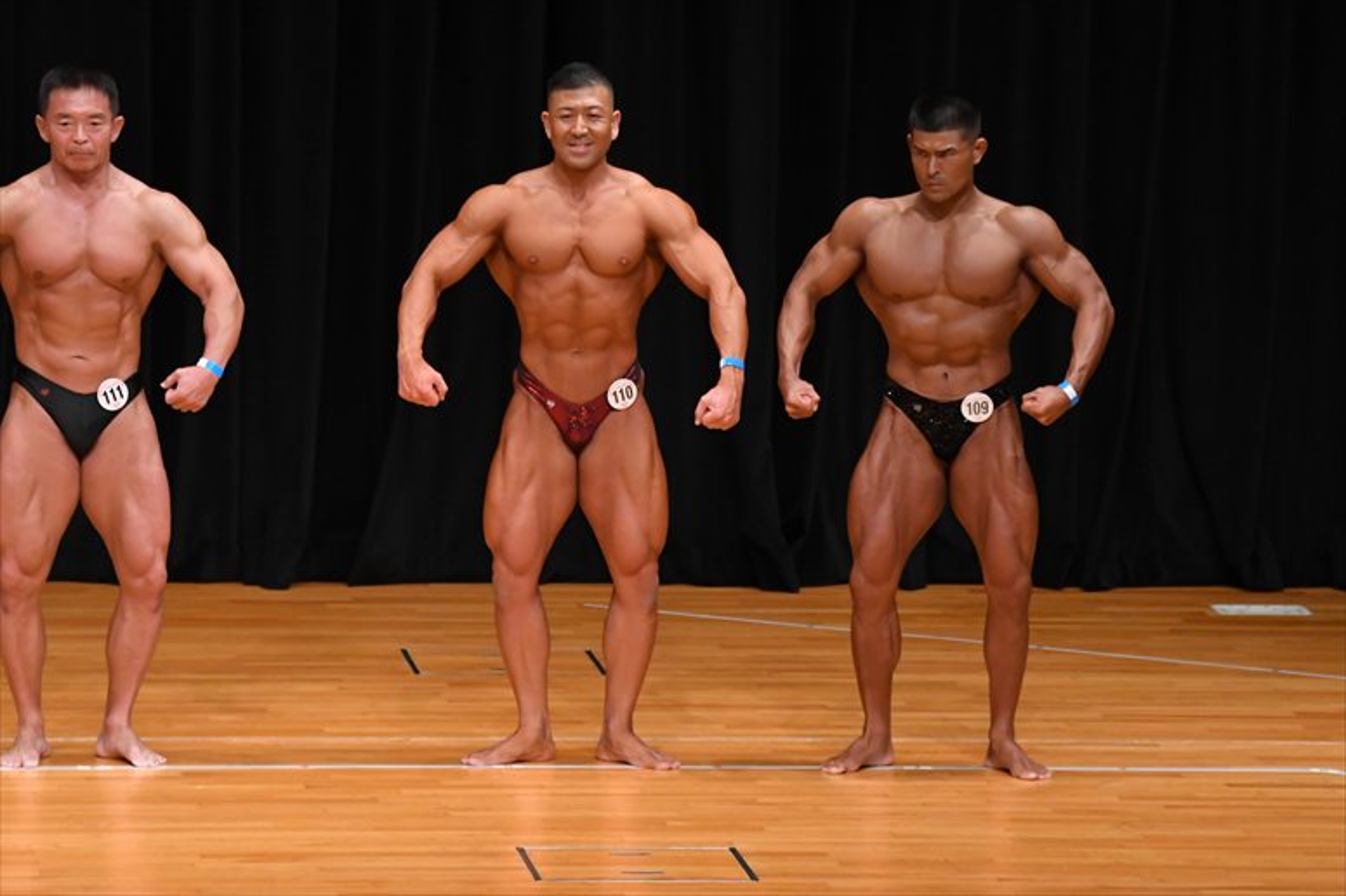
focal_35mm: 270
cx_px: 673
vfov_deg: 5.1
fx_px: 10090
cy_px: 448
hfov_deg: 7.6
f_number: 5.6
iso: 3200
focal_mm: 180
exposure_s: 1/400
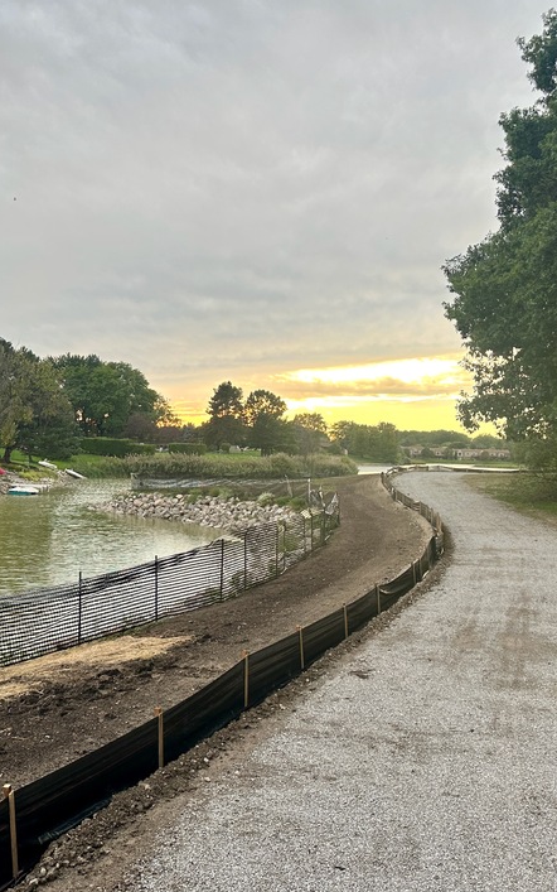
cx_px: 199
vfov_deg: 54.0
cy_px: 443
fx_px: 874
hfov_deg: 35.1
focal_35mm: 36
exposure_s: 1/401
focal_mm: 6.86
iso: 80
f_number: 1.78
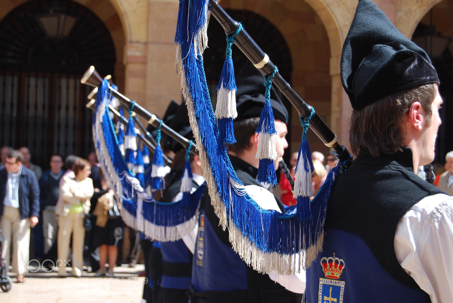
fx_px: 907
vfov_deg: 19.0
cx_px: 226
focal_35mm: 72
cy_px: 152
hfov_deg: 28.0
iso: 100
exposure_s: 1/125
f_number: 5.6
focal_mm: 48
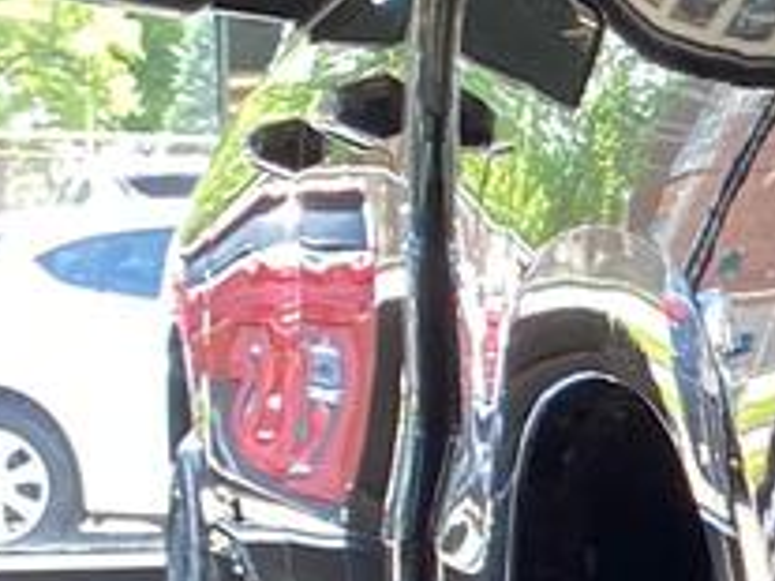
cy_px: 592
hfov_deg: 10.4
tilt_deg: -5.2
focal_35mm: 161
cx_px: 1947
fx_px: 3602
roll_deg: -1.0
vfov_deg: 9.1
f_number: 1.8
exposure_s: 1/120
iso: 100
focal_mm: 4.25
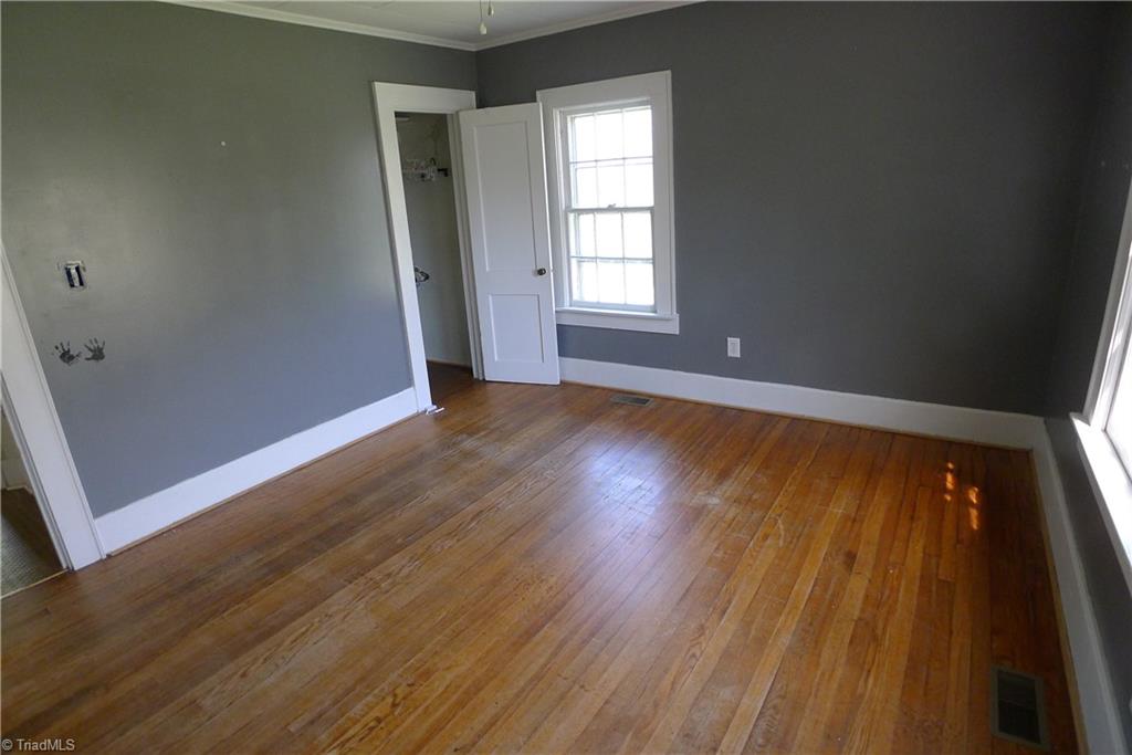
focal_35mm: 24
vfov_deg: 53.1
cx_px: 566
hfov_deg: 73.7
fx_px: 755
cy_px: 378
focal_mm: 5.1
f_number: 2
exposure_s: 1/60
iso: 320
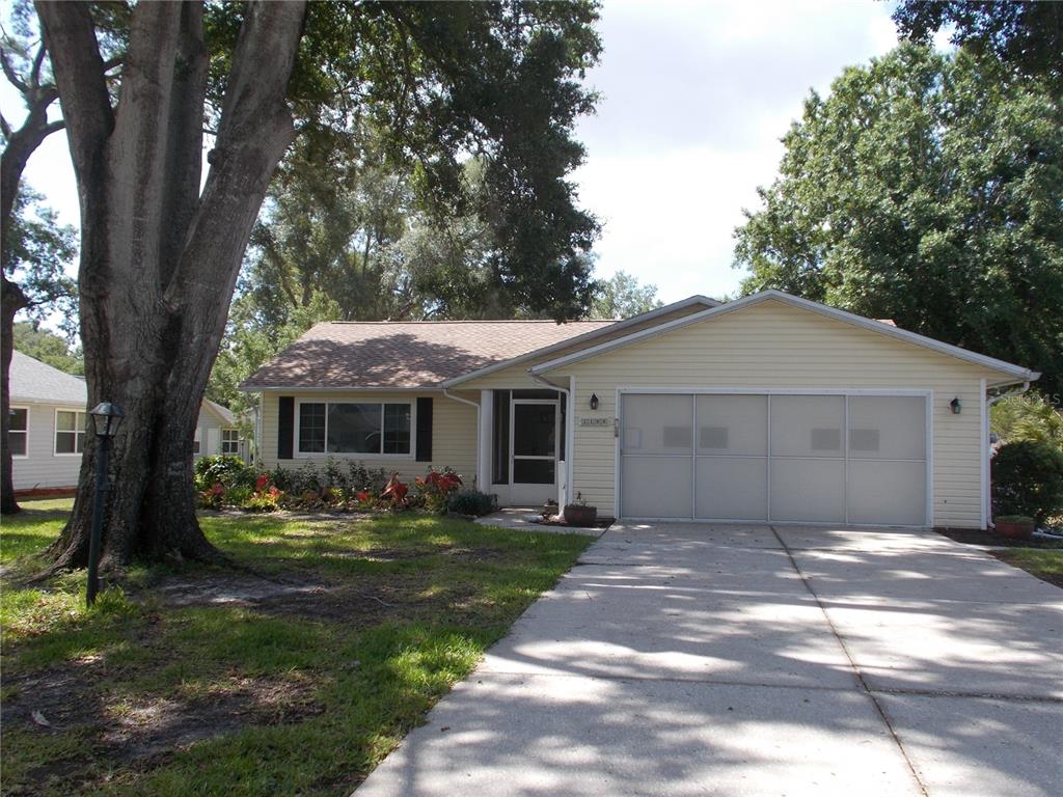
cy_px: 398
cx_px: 532
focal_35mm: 34
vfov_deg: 41.8
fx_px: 1044
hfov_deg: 54.0
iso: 80
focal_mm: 6
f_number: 3.6
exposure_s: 1/320
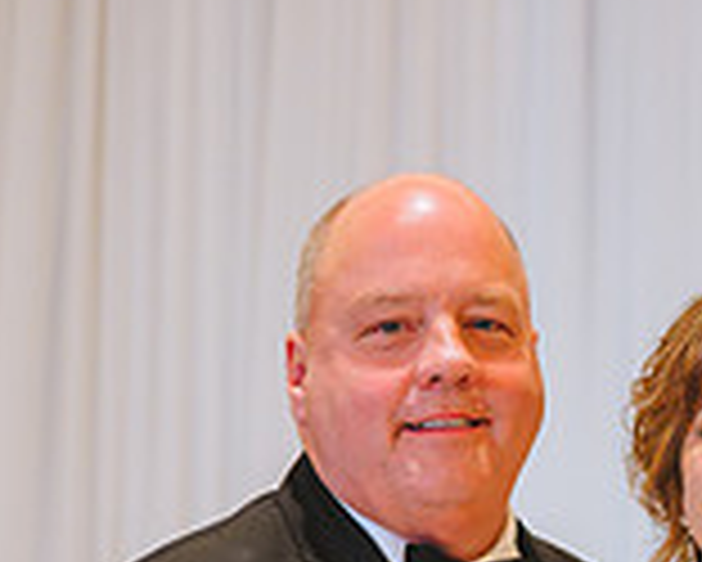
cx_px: 592
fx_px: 3659
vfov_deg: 8.5
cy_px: 904
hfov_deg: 10.9
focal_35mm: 176
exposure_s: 1/200
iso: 2000
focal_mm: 65
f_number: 4
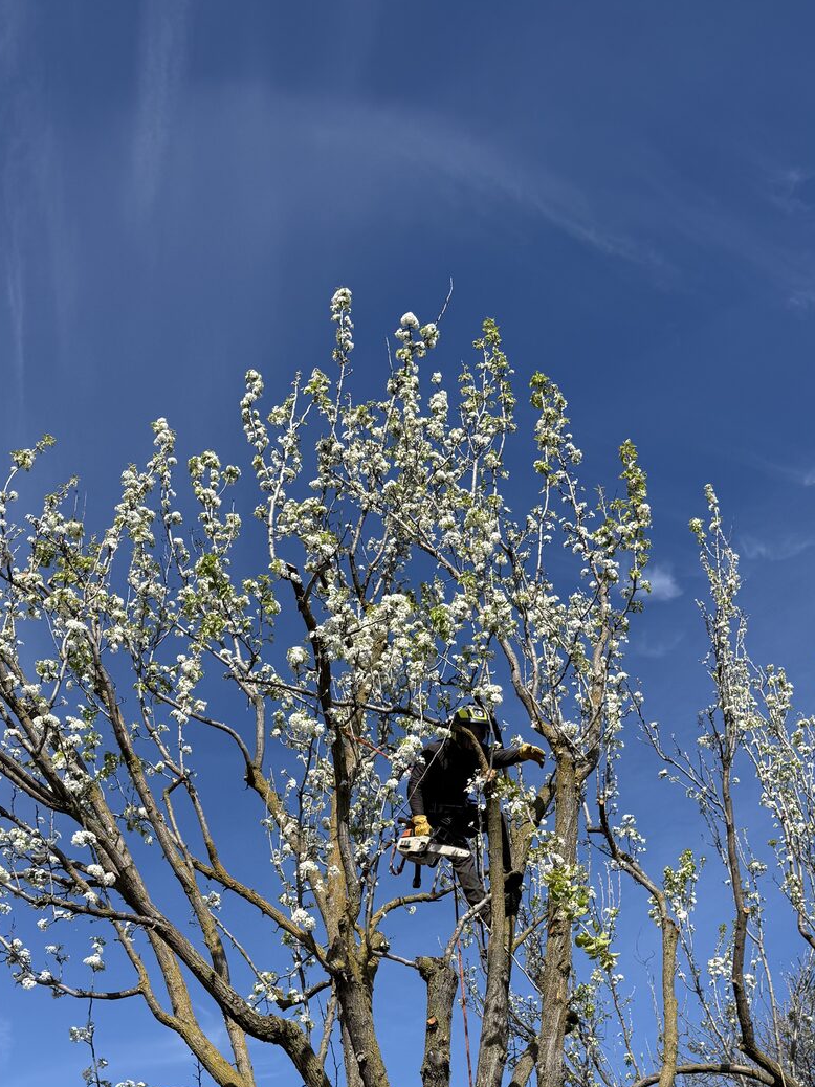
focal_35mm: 37
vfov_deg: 48.0
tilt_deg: +33.4
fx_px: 1162
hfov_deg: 38.6
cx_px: 429
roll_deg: +2.9
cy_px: 831
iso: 80
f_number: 1.78
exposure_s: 1/4405
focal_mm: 6.76
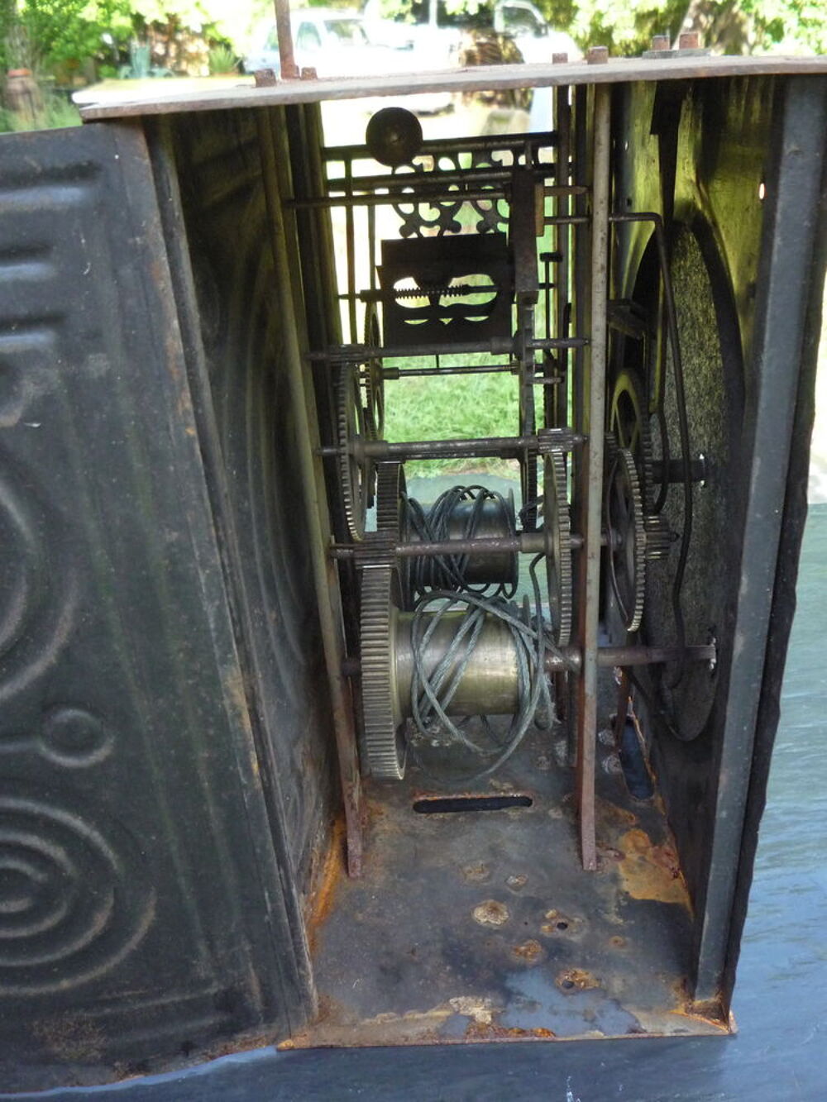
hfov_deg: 46.8
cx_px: 414
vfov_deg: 60.0
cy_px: 551
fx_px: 955
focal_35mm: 30
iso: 400
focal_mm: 5.2
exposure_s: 1/125
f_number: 3.3
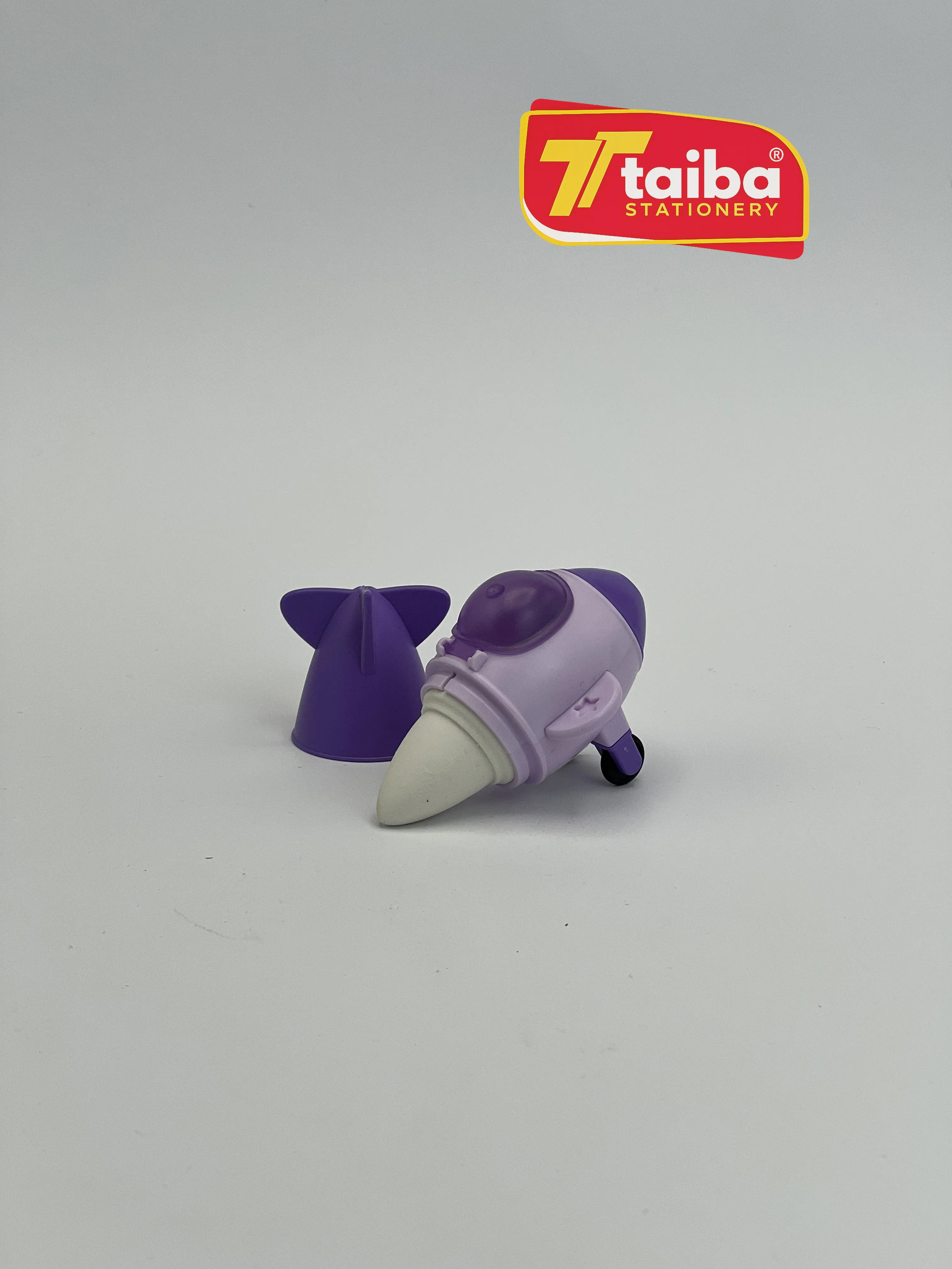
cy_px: 634
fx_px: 2824
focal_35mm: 77
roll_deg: -0.4
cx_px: 476
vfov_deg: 25.3
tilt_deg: -17.8
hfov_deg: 19.1
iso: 32
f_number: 2.8
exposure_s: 1/442
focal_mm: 9
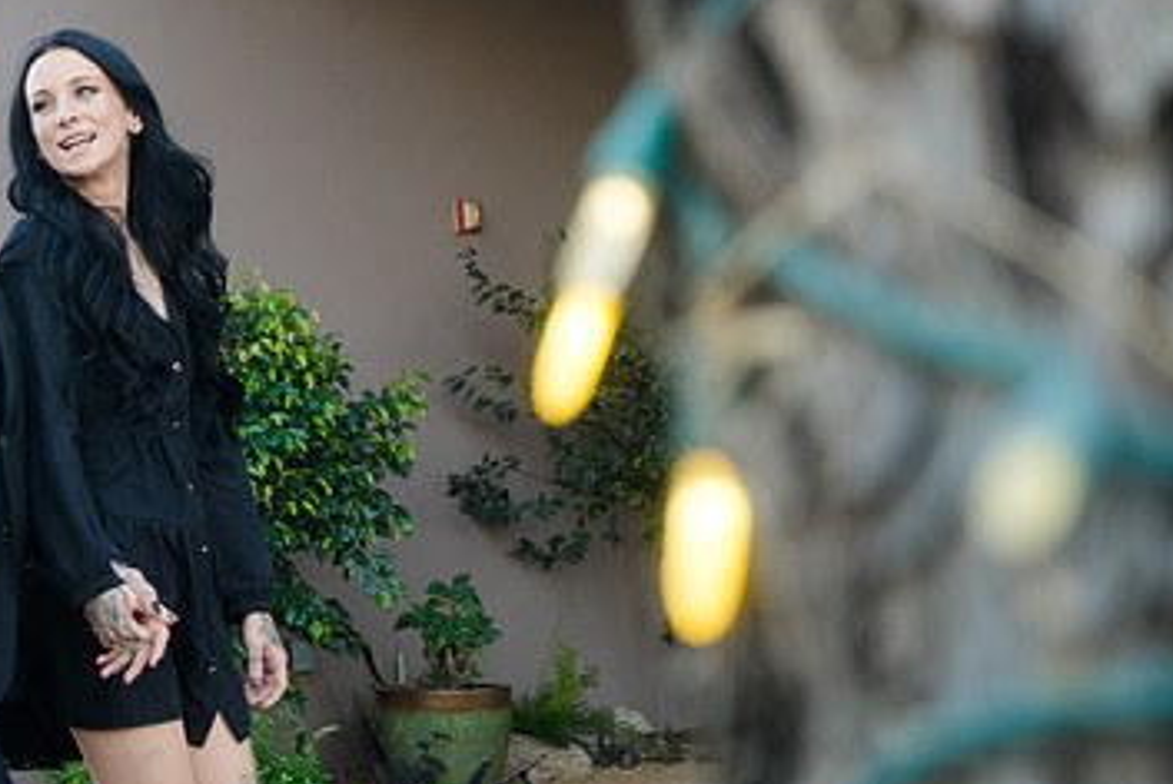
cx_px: -14
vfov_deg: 16.4
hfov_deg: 23.4
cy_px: 197
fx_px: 2707
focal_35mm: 83
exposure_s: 1/125
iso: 200
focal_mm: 35
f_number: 4
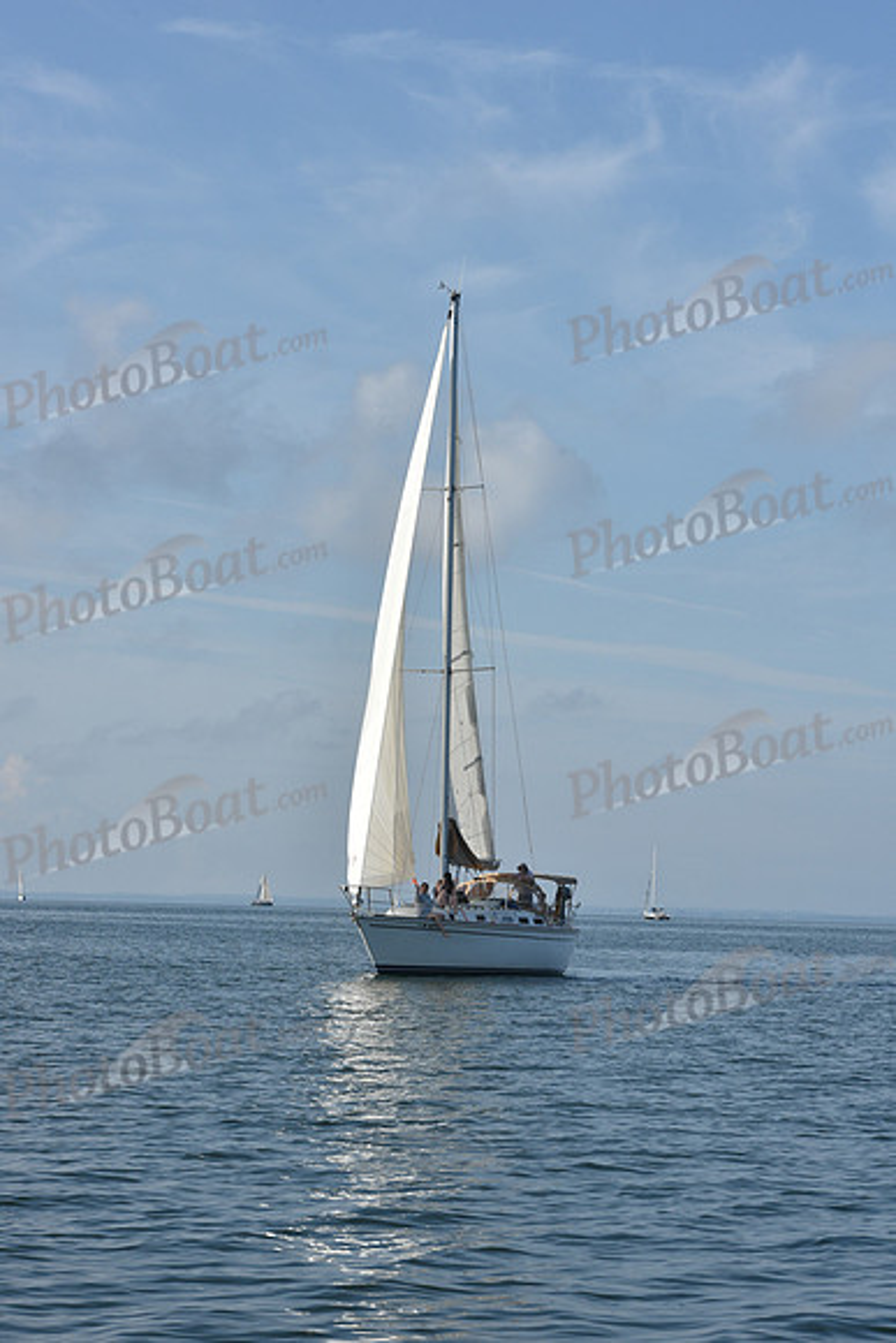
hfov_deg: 14.4
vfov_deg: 21.5
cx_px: 448
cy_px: 672
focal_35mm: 95
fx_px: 3544
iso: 320
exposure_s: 1/640
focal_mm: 95
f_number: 13
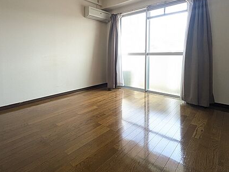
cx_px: 109
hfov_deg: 78.9
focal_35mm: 21
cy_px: 63
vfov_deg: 62.5
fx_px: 139
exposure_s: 1/120
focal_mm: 1.83
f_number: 2.2
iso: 152
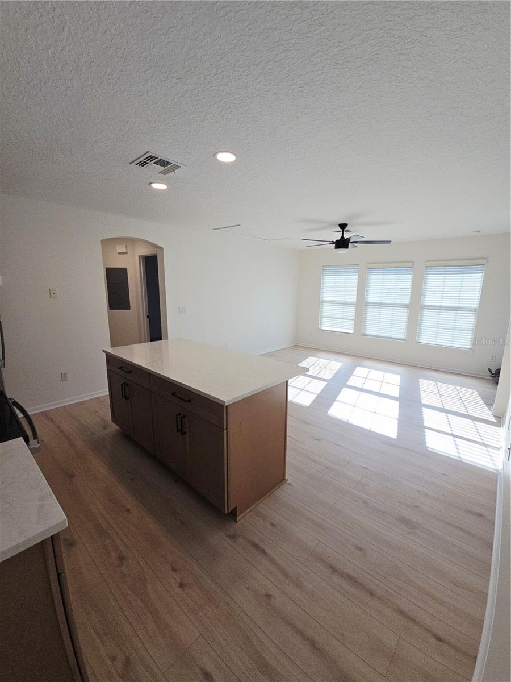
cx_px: 256
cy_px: 341
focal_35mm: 13
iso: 50
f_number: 2.2
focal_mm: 2.2
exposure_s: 1/328
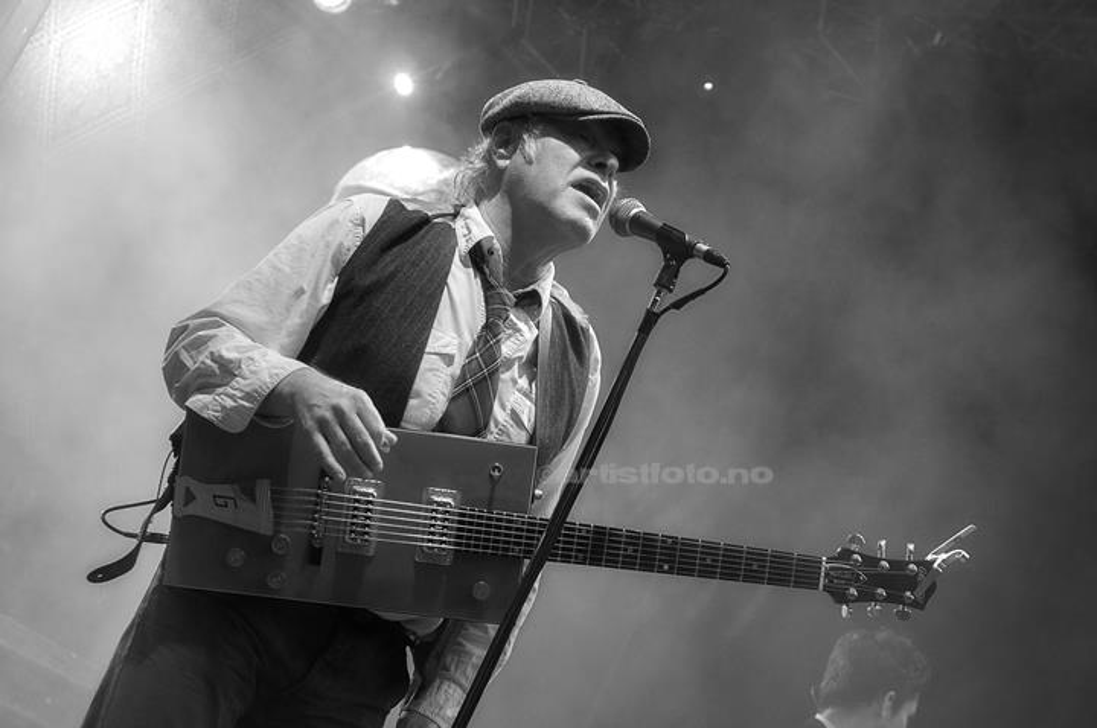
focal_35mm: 78
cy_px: 364
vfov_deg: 17.4
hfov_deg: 26.0
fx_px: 2374
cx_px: 548
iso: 640
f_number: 4.5
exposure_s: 1/400
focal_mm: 52
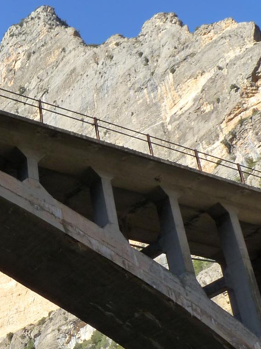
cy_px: 250
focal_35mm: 57
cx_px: -62
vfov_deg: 33.3
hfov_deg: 23.2
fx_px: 573
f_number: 5.6
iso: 160
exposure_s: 1/250
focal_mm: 4.8
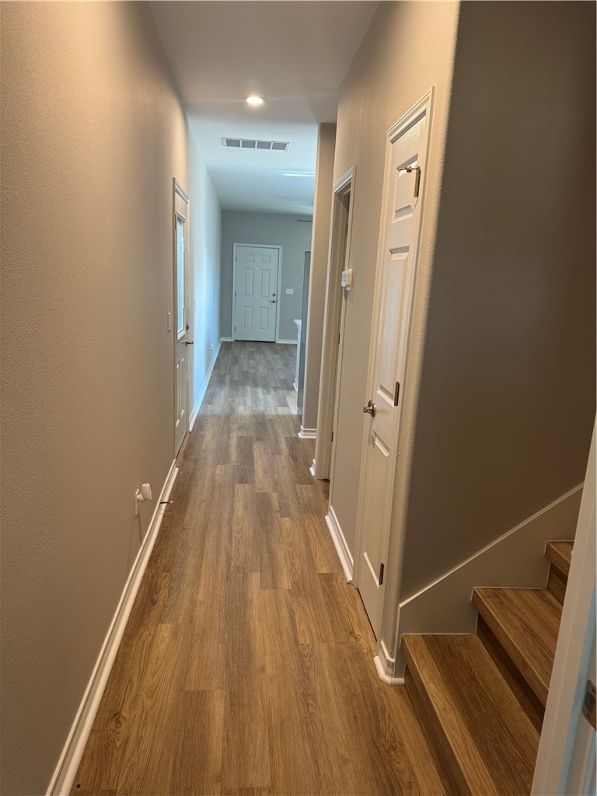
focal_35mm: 24
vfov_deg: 71.6
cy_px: 398
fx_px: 552
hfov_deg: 56.8
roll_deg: -2.5
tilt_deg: -13.2
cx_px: 298
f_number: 1.78
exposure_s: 1/60
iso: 125
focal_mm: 6.76
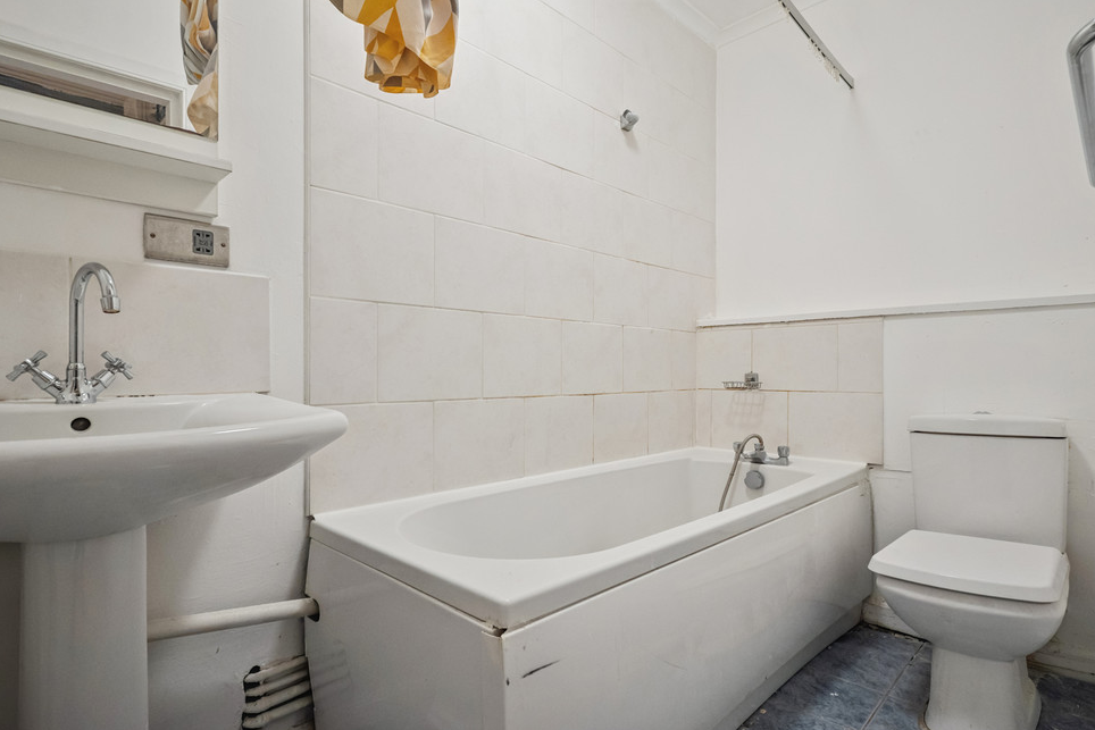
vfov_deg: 68.8
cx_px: 560
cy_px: 358
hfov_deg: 91.5
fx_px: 533
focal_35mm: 18
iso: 500
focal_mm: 11
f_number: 6.3
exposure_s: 1/25
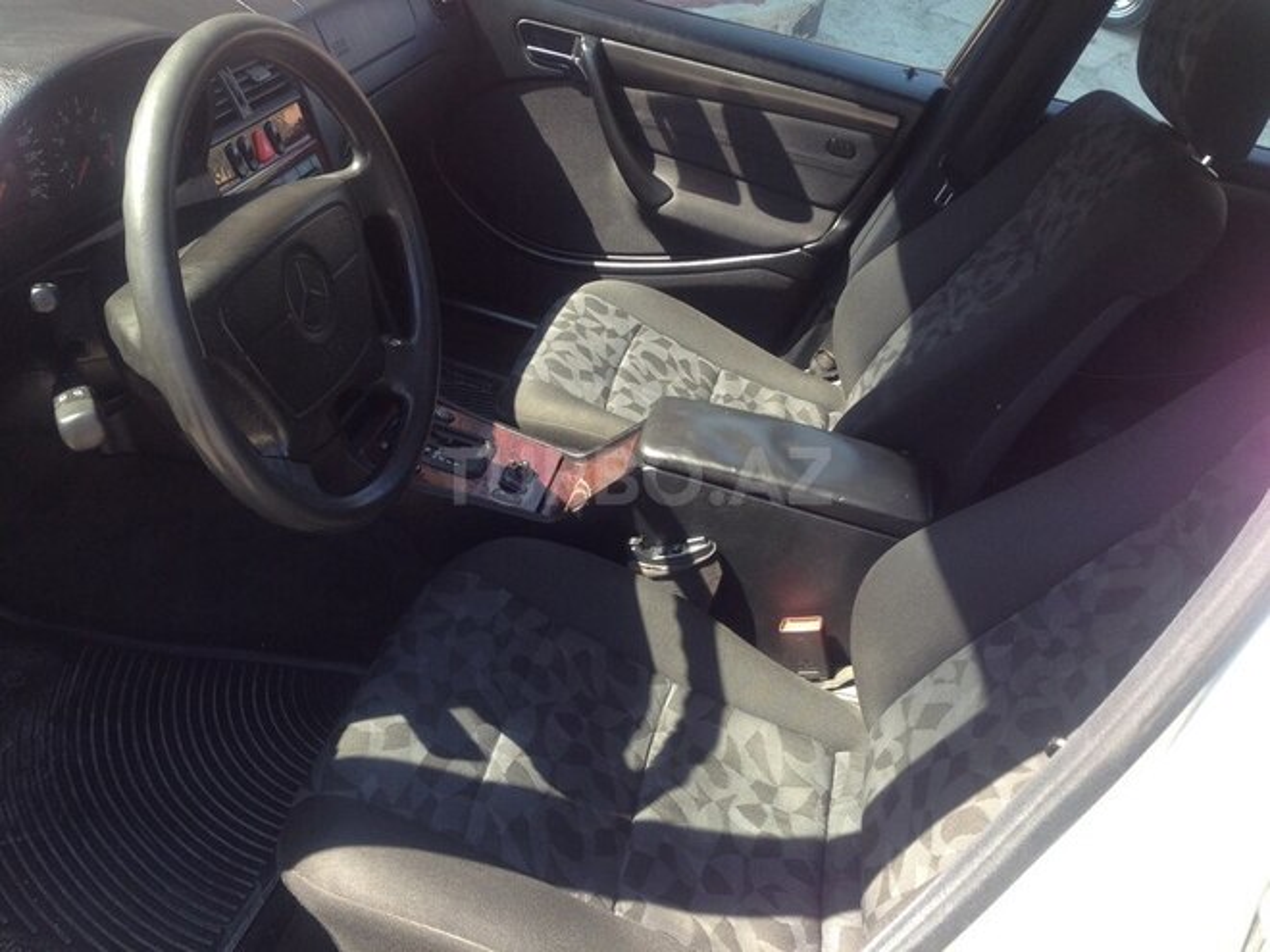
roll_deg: -11.0
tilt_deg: -31.9
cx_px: 635
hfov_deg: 55.4
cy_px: 476
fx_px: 1211
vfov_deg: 42.9
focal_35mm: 33
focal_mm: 4.12
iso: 50
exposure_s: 1/157
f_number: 2.4
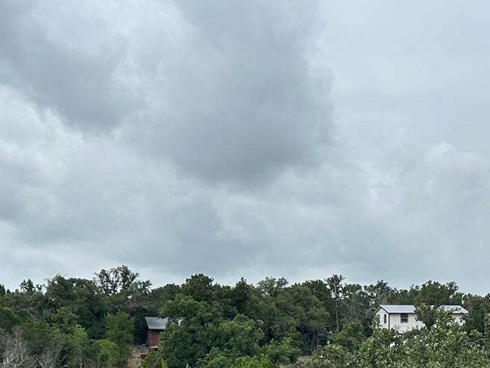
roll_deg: +0.5
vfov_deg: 17.4
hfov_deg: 23.4
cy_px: 405
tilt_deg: -3.6
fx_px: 1161
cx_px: 418
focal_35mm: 82
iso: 50
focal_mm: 5.7
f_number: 1.5
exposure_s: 1/5319
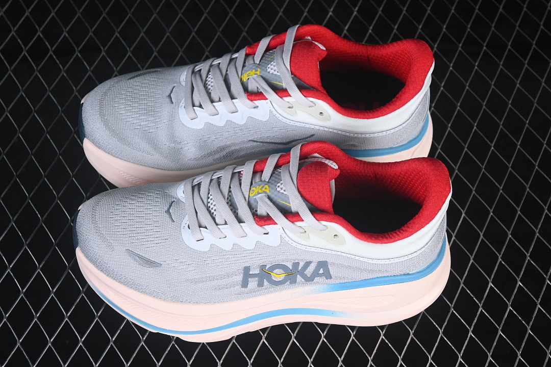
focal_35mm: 75
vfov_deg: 18.2
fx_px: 1148
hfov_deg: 27.0
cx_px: 276
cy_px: 184
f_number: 7.1
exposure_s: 1/60
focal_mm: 50
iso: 160
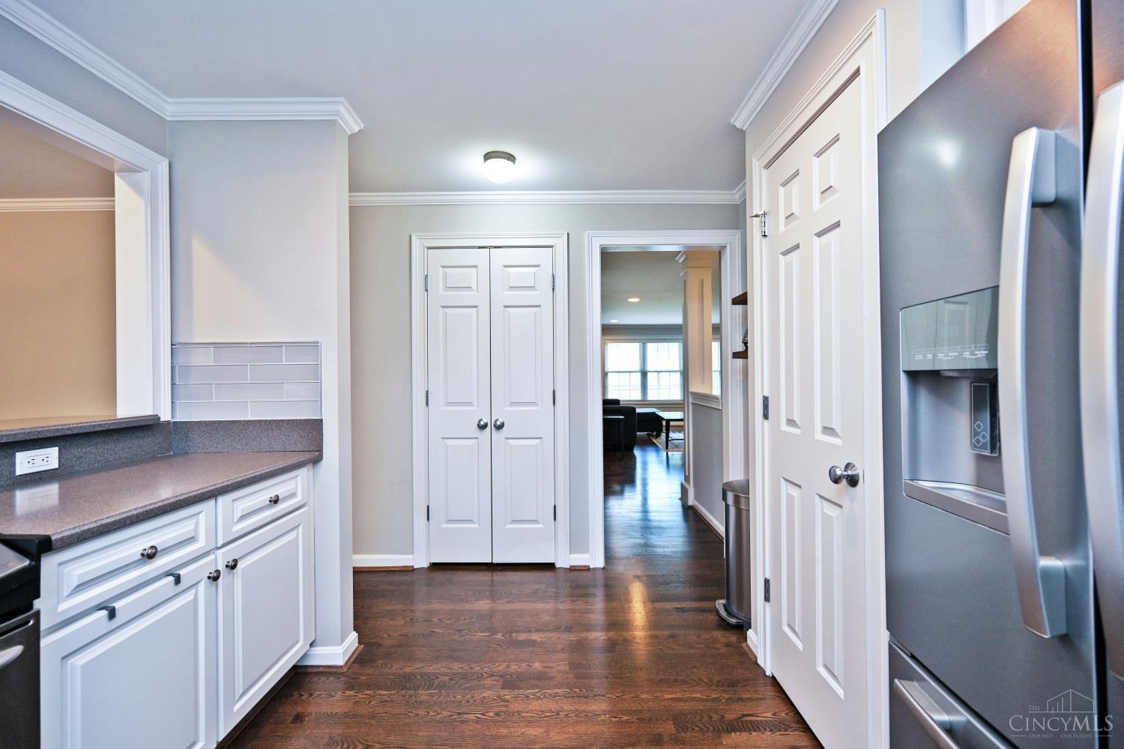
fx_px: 453
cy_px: 374
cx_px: 562
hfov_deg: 102.3
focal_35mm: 14
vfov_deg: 79.2
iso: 220
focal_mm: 14.5
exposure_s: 1/60
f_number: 4
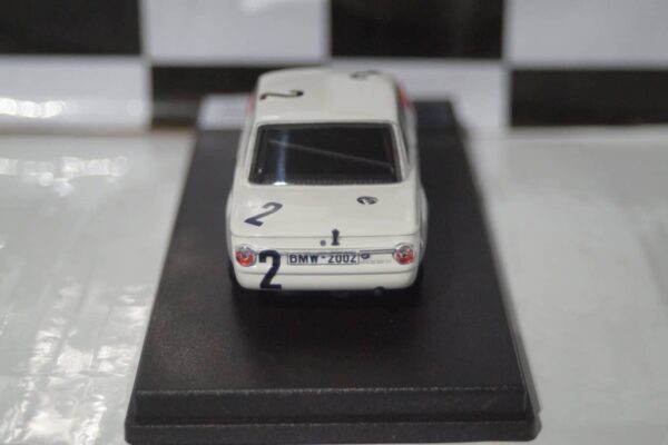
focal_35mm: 82
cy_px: 222
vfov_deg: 16.6
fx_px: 1531
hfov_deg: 24.6
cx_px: 334
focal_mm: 55
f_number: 5
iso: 2500
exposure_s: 1/160
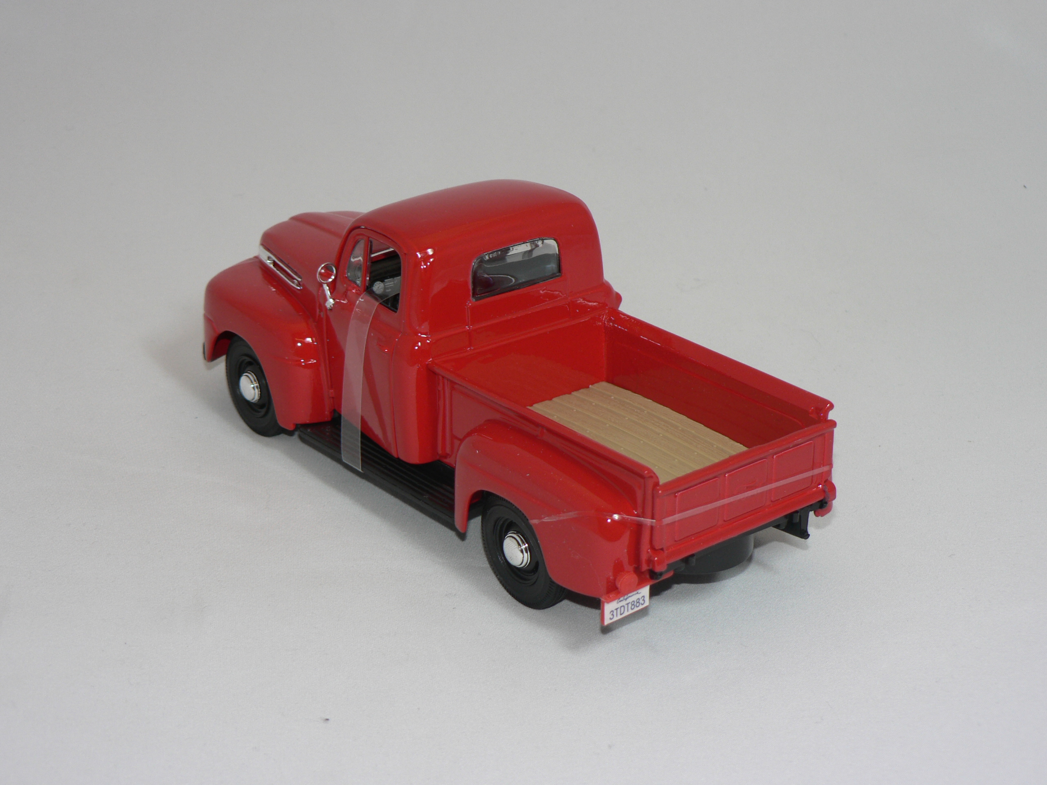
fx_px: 2026
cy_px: 392
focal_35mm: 67
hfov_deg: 29.0
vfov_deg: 21.9
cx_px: 524
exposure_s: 1/60
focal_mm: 11.2
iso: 80
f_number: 3.2
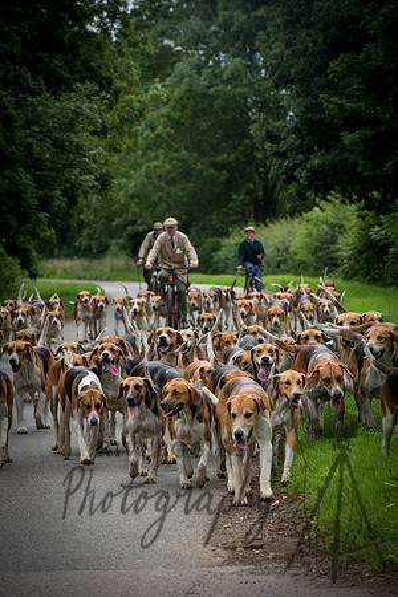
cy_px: 298
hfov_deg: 7.0
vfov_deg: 10.5
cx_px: 199
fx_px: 3233
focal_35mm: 195
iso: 800
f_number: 8
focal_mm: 195
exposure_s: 1/500
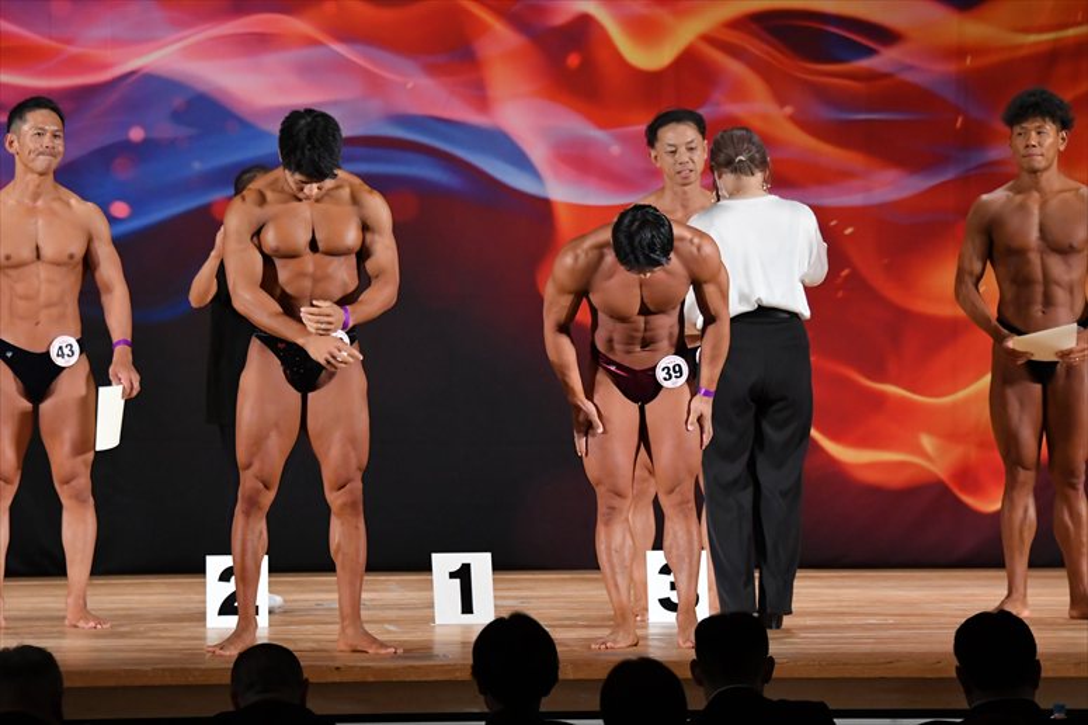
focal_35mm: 202
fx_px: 6102
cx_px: 544
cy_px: 362
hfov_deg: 10.2
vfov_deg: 6.8
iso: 3200
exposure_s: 1/400
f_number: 5.6
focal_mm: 135
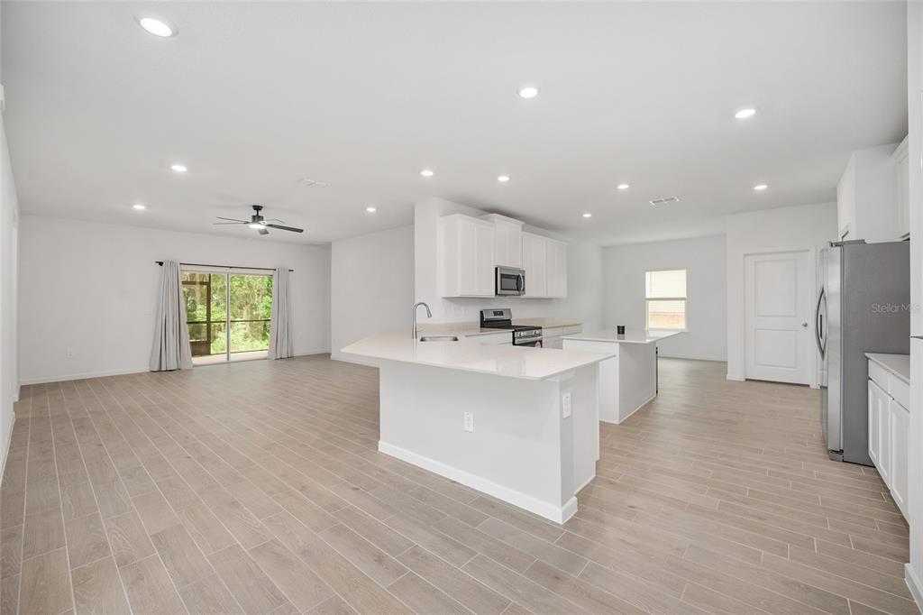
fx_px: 359
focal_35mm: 14
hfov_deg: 104.3
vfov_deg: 81.2
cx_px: 462
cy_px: 308
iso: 400
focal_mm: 14
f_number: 7.1
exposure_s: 1/10
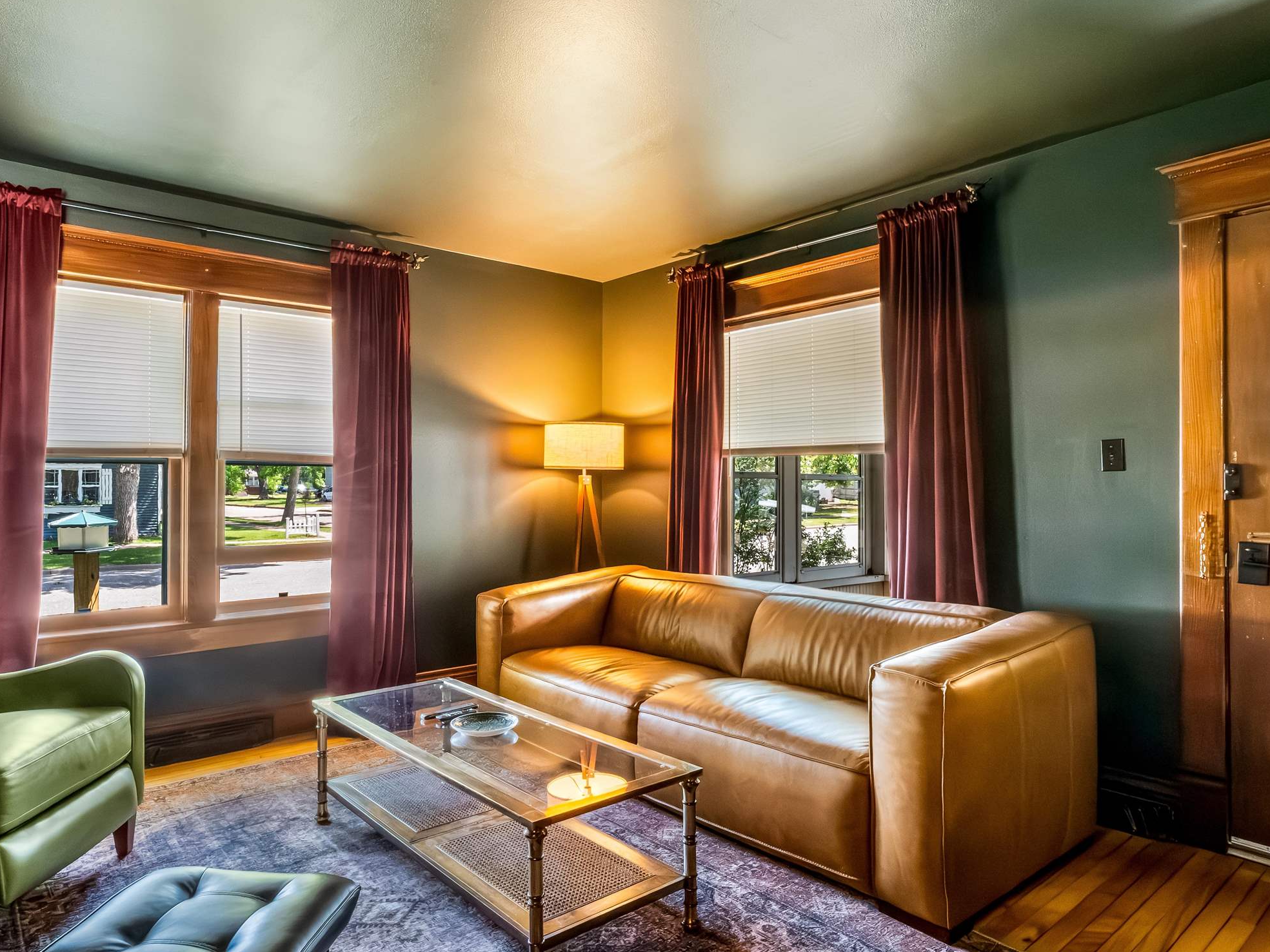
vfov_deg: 63.4
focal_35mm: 21
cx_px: 586
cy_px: 468
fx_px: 770
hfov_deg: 78.8
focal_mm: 14
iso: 12800
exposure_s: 1.3
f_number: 22
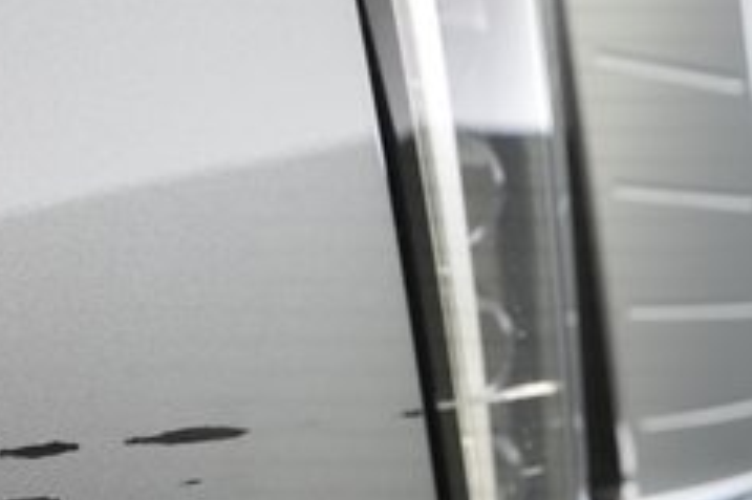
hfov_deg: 26.9
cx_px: 456
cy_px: 494
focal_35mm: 75
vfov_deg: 17.7
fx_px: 1566
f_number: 5.6
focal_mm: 28
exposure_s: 1/100
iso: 3200
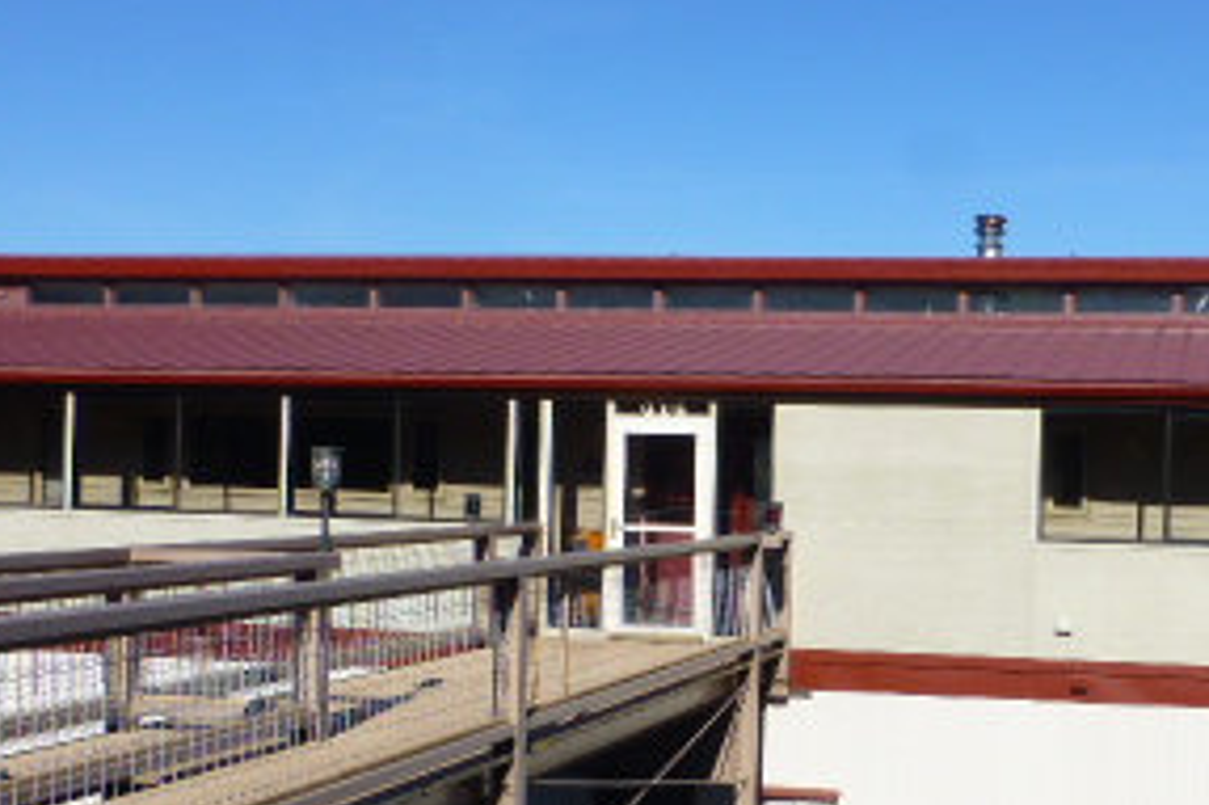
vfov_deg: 23.3
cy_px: 459
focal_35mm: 58
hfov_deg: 34.3
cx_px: 784
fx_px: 1947
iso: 100
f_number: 4
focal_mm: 4.4
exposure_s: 1/1600
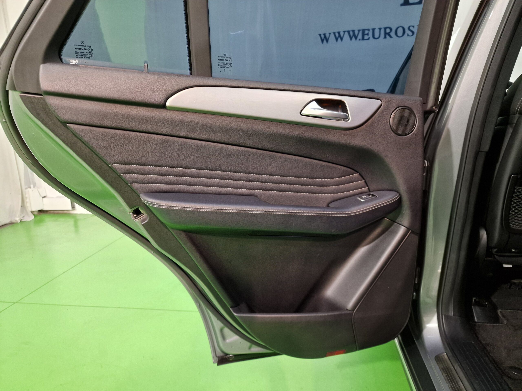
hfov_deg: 73.9
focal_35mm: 23
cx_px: 261
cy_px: 196
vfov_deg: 58.9
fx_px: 347
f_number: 1.8
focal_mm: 6.4
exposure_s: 1/50
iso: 250
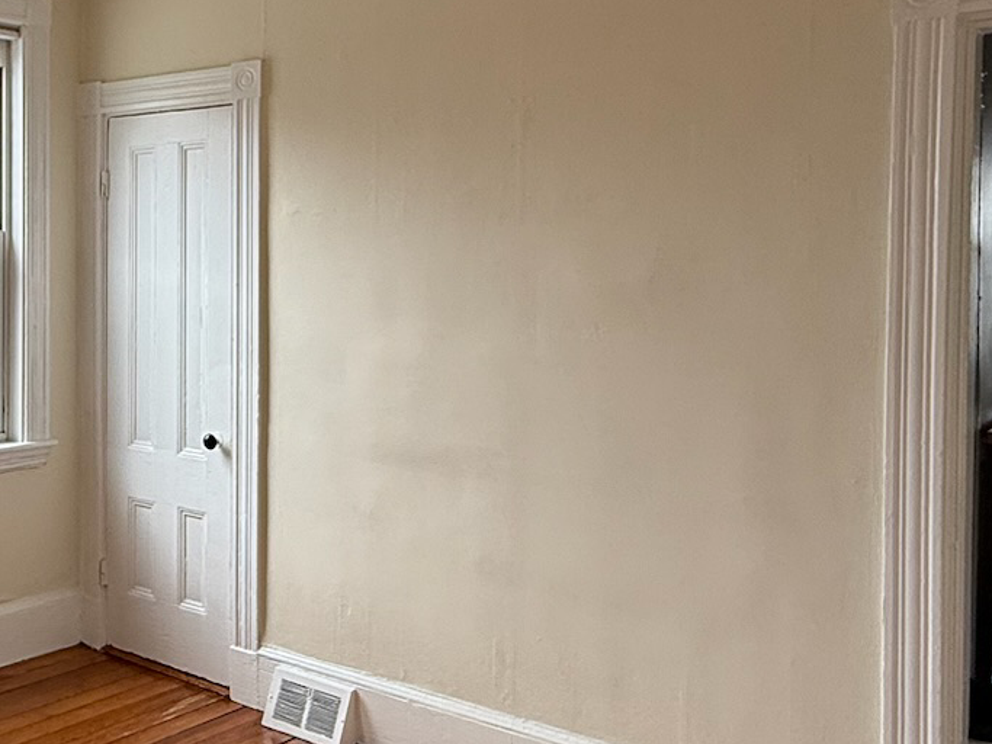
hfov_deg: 41.6
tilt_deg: -0.3
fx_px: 1203
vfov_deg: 34.2
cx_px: 116
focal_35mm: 42
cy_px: 282
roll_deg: -0.5
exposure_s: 1/99
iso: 100
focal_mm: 2.22
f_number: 2.2
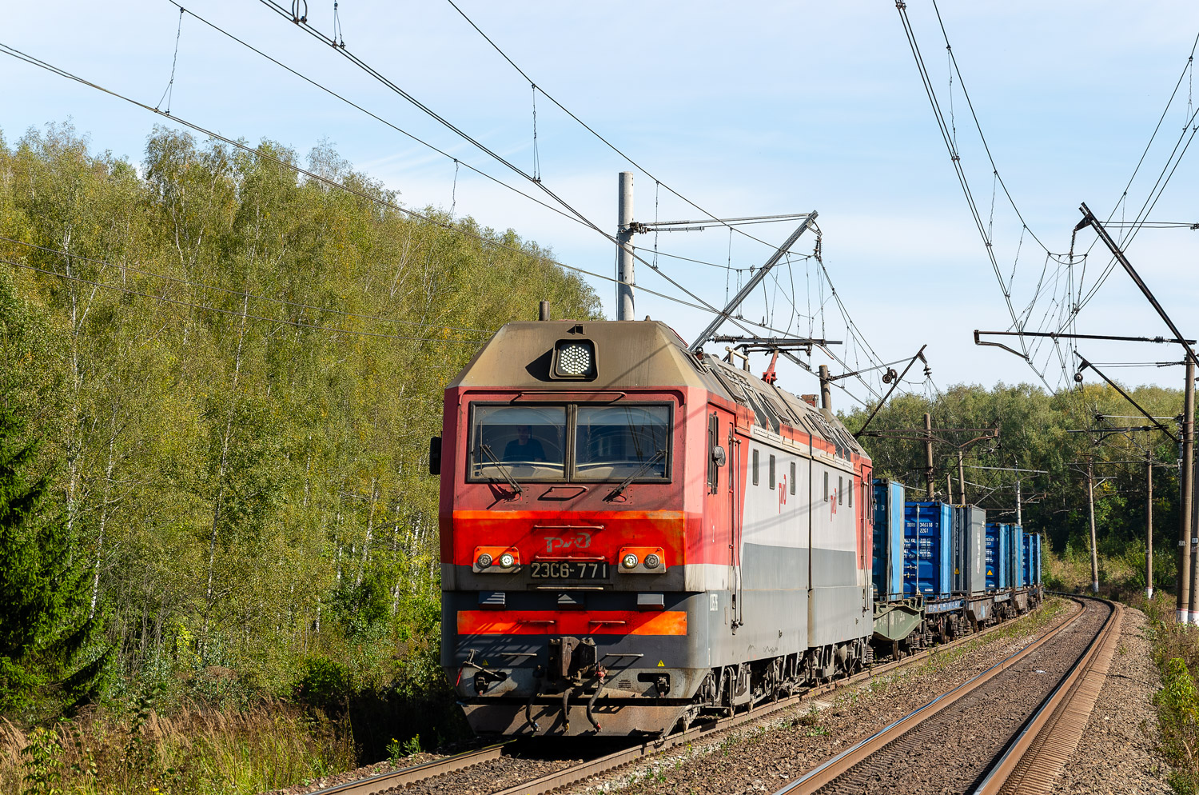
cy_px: 398
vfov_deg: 12.1
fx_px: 3740
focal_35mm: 112
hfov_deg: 18.2
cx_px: 600
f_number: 5.6
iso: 125
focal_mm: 75
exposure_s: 1/500
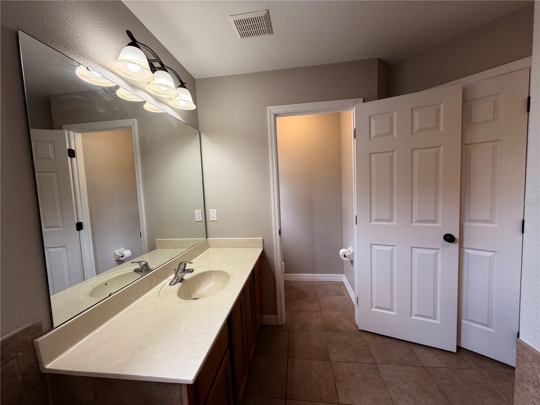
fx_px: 218
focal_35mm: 14
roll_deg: +3.4
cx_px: 270
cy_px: 202
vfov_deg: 85.7
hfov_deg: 102.1
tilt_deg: -4.9
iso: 125
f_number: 2.2
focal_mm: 2.22
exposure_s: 1/120
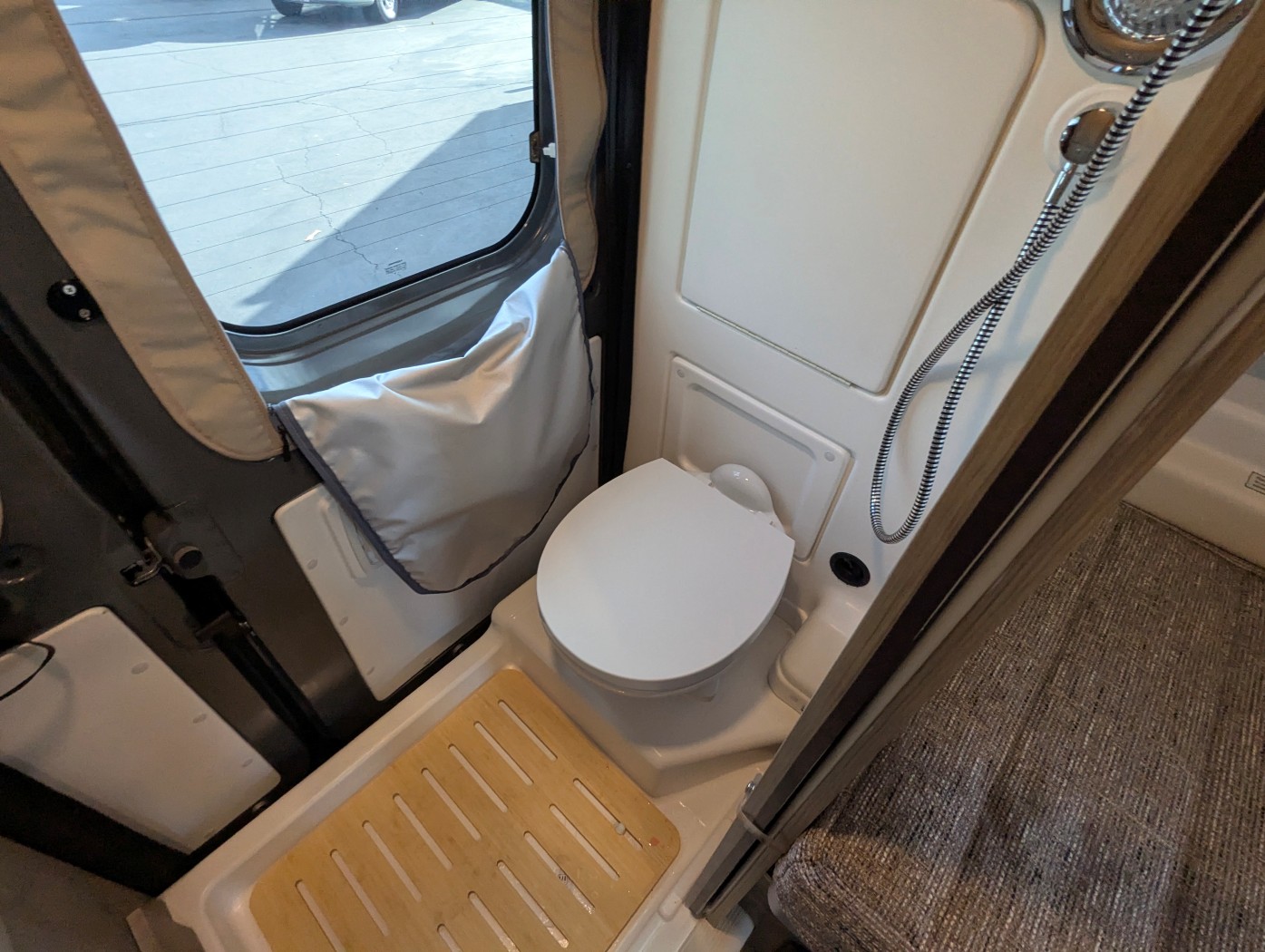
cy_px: 476
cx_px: 632
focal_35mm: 16
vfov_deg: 78.2
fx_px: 585
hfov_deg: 94.4
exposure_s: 1/139
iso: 343
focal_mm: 2.35
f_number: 2.2
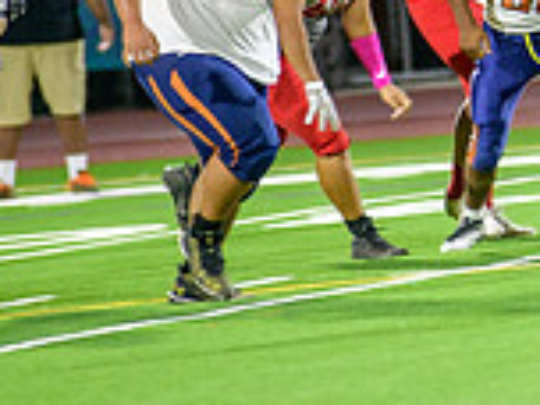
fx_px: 11435
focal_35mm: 733
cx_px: 707
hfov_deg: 2.7
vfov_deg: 2.0
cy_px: -34
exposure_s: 1/250
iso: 1600
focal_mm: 200
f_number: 2.8
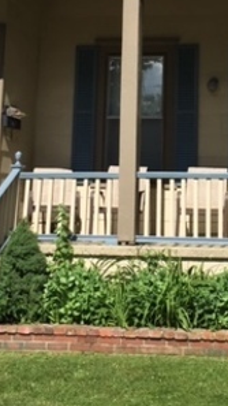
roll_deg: -2.9
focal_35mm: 71
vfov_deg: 29.0
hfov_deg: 16.8
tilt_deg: +7.7
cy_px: 75
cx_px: 188
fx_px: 763
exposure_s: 1/2024
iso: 25
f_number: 2.2
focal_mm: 4.15
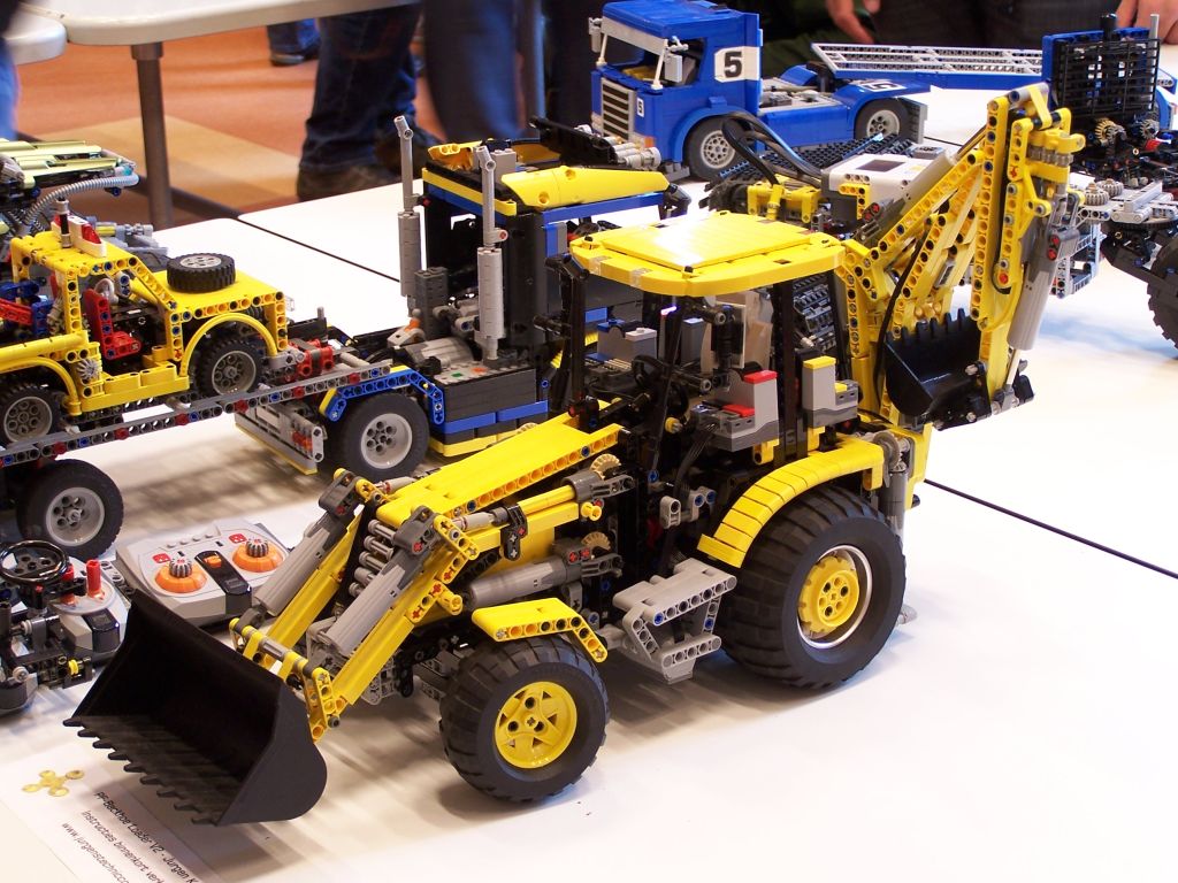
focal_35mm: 67
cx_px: 589
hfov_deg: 29.0
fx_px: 2280
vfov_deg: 21.9
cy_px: 442
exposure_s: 1/3
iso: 80
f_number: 3.2
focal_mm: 11.1
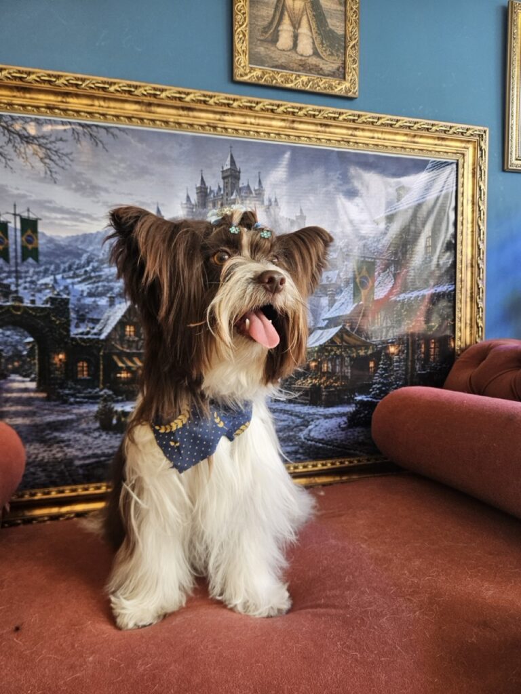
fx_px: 462
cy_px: 347
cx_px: 260
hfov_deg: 58.9
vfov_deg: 73.9
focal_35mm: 23
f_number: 1.8
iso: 160
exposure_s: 1/207
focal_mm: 5.4
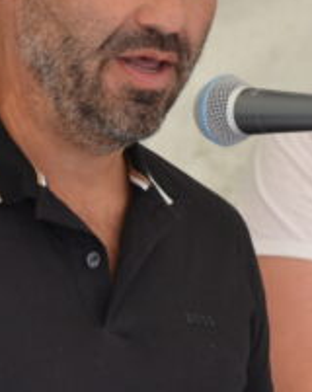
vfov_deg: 3.8
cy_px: 99
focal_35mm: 516
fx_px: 5970
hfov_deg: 3.0
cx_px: 121
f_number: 5.6
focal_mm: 105
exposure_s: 1/125
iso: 450
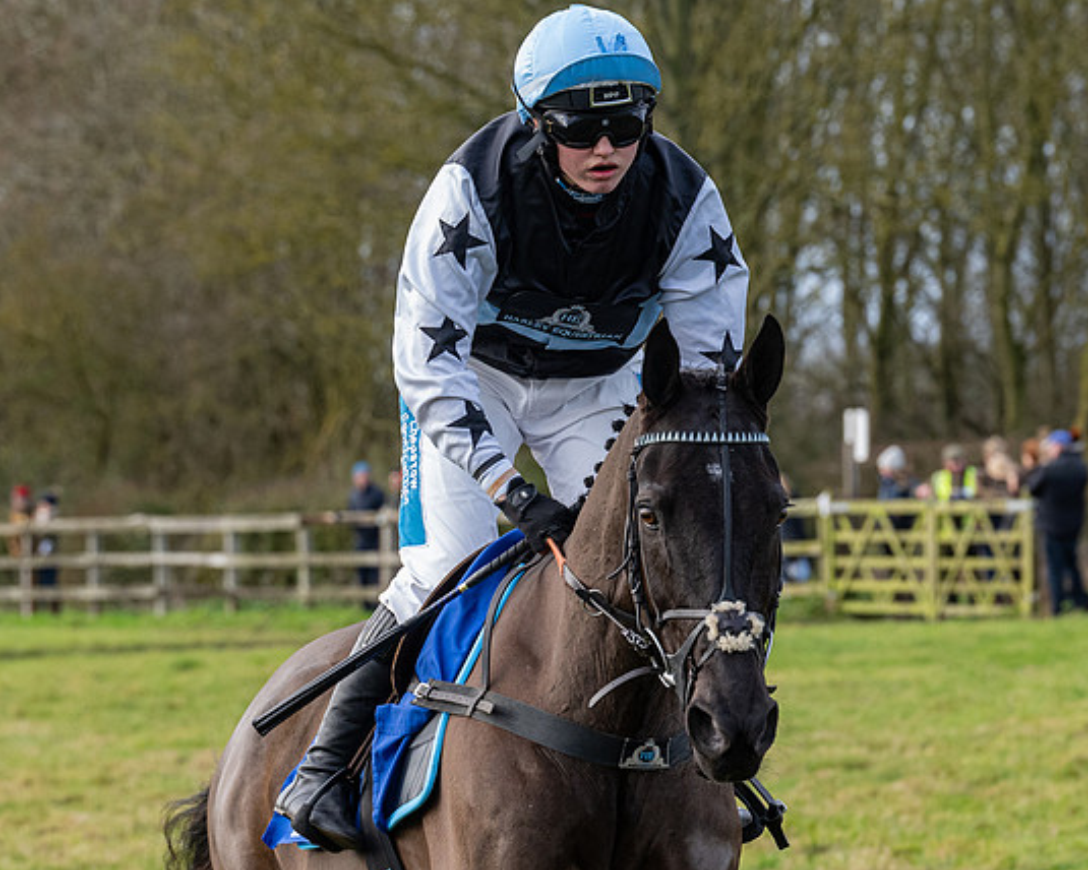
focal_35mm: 213
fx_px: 6859
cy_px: 466
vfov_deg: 7.3
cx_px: 674
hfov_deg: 9.1
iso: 800
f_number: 5
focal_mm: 105
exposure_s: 1/800
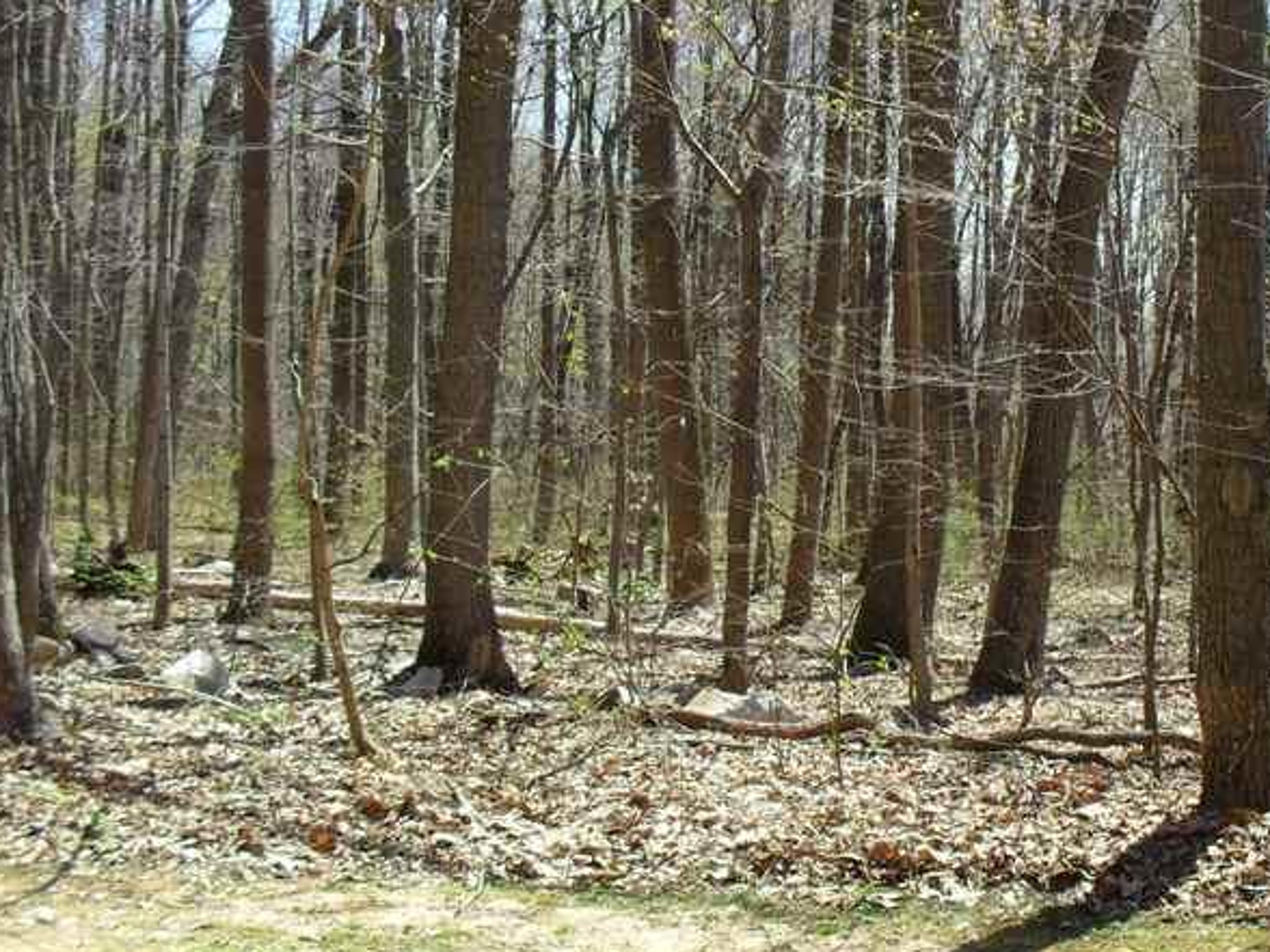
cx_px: 955
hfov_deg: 31.1
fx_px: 2238
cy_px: 376
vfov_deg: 24.0
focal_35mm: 61
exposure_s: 1/500
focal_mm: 6.3
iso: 100
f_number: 3.2
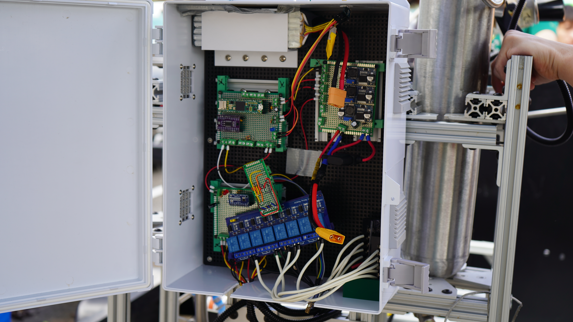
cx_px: 291
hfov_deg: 41.3
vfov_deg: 23.9
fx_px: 760
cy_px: 144
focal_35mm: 50
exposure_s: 1/60
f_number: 5
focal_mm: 47
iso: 100
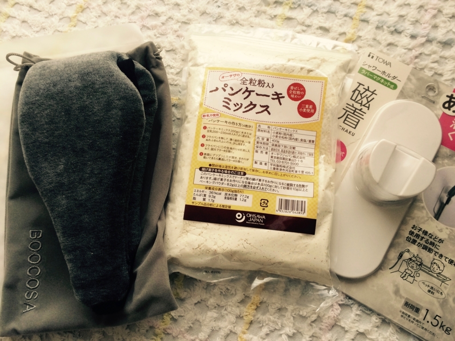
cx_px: 228
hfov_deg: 61.7
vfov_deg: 48.2
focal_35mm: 29
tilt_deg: -77.2
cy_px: 170
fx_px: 381
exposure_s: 1/40
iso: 40
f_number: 2.2
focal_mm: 4.15
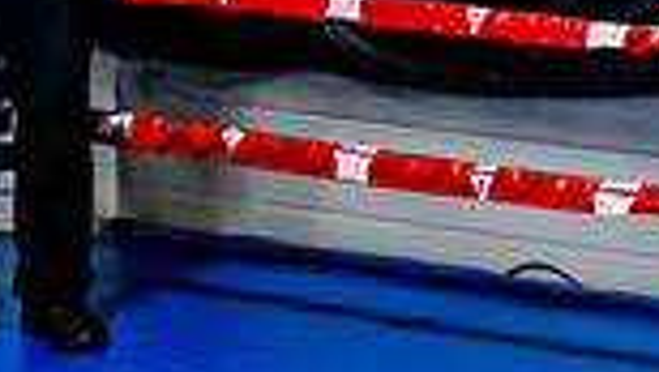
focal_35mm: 205
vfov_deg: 5.9
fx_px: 3586
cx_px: 1070
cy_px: -126
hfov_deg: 10.1
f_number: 2.8
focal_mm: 35
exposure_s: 1/800
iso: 5000
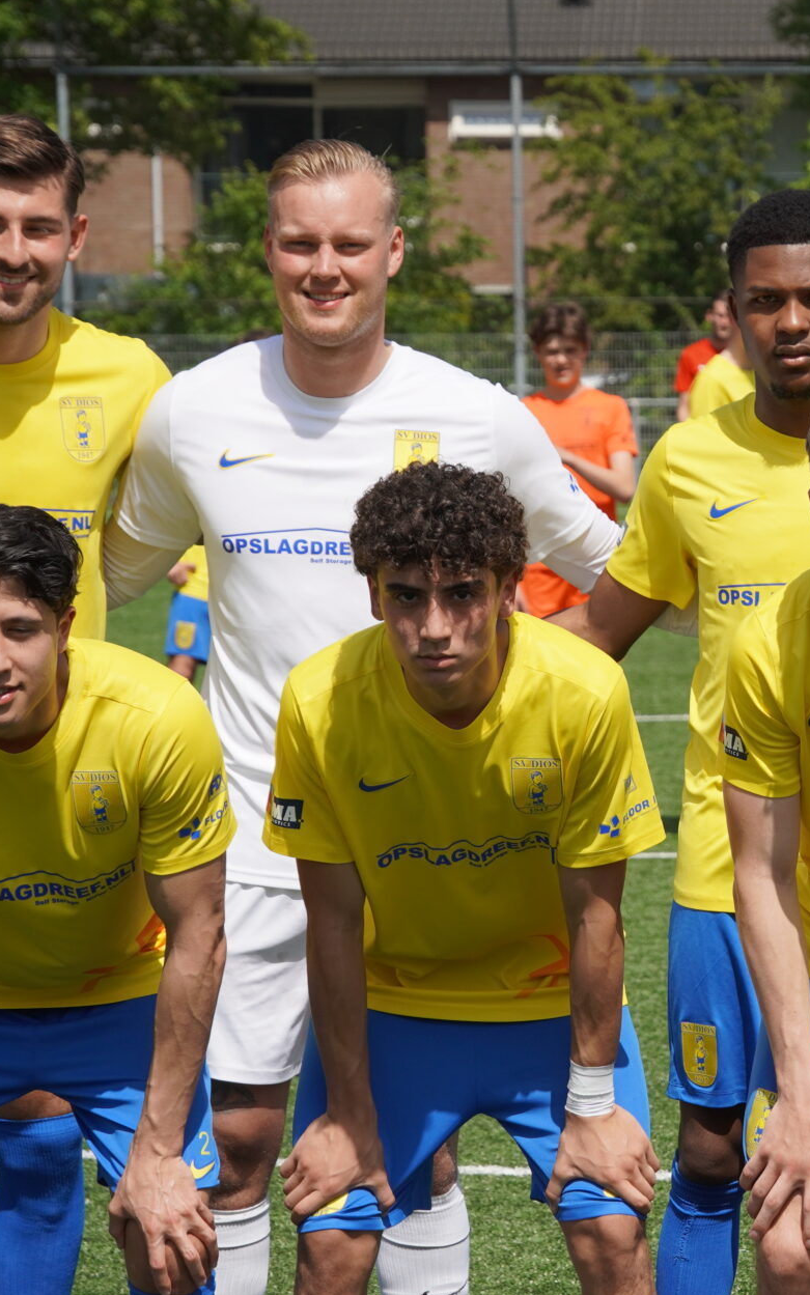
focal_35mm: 188
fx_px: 6638
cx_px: 873
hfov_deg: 6.9
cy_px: 717
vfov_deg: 11.1
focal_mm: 60
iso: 100
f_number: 5
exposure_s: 1/1000
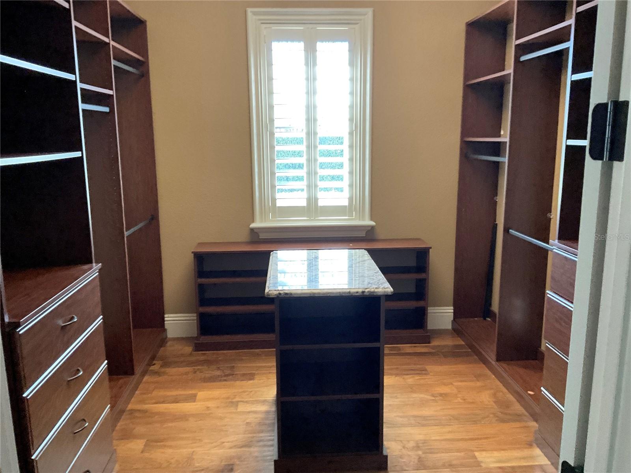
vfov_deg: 48.2
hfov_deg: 61.7
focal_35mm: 29
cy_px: 236
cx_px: 316
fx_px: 529
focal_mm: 3
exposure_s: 1/60
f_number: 1.8
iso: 200
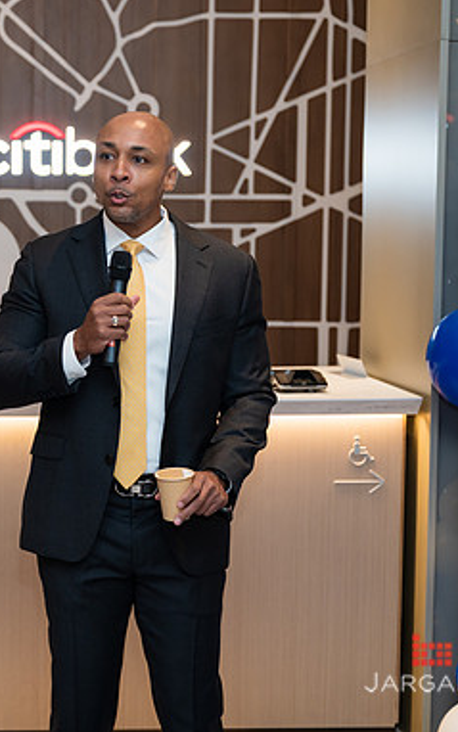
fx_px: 1477
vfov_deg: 27.8
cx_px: 7
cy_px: 354
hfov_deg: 17.3
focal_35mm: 74
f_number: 3.2
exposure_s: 1/160
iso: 400
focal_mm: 46
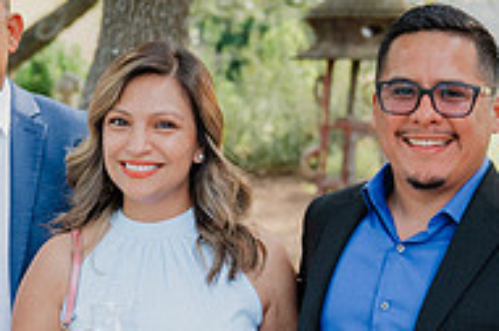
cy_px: 271
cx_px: 231
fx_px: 1605
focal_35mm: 116
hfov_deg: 17.7
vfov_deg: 11.7
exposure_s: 1/1000
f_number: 2.8
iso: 800
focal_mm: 38
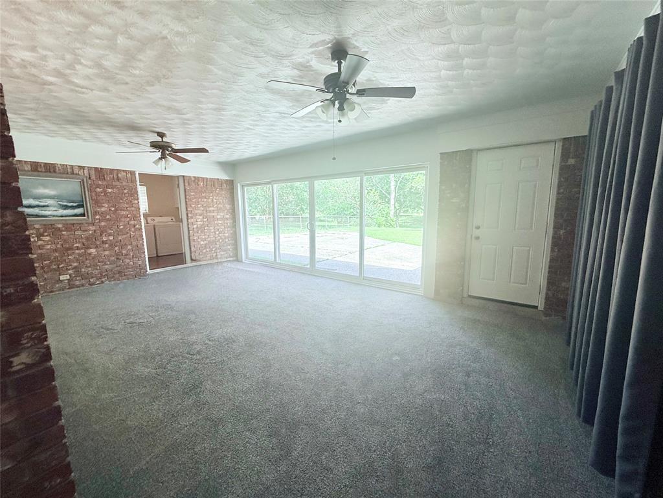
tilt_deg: -8.6
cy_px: 249
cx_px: 332
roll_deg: +0.3
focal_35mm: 14
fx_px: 268
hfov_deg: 102.1
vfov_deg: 85.7
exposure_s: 1/169
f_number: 2.2
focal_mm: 2.22
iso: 64
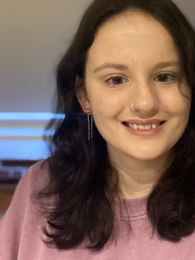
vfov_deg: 40.0
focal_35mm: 47
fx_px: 353
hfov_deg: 30.6
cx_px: 130
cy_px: 90
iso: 640
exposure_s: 1/25
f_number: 2.2
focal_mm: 2.71
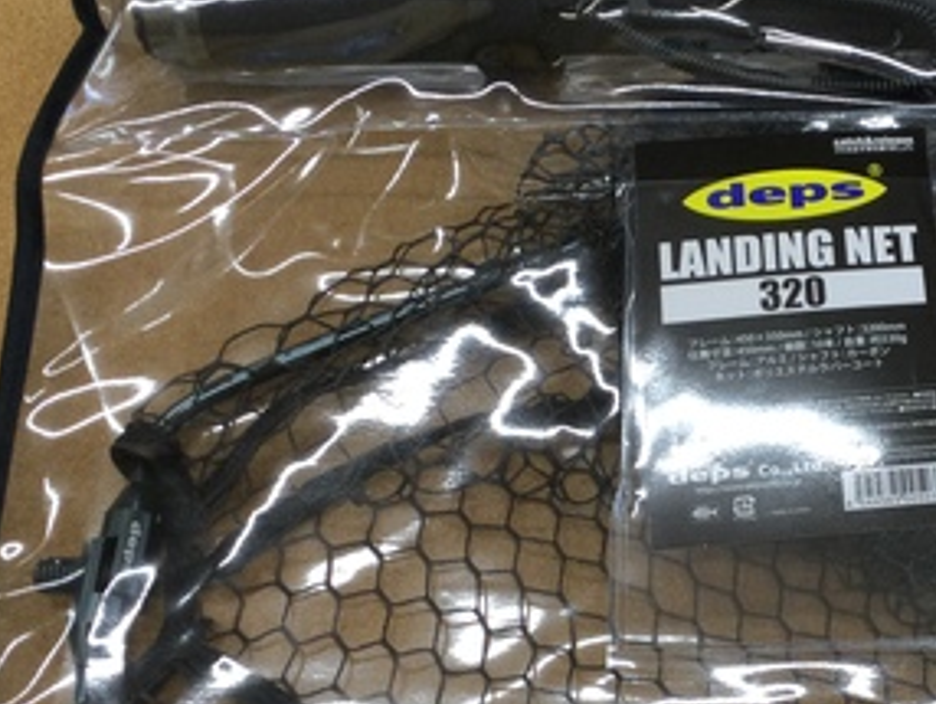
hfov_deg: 29.0
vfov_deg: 22.5
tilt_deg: -65.3
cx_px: 785
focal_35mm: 65
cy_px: 481
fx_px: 1759
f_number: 2.4
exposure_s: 1/40
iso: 25
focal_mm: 3.3
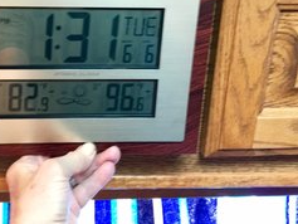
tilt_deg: +3.6
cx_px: 73
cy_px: 52
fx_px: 422
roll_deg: -1.7
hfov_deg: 37.9
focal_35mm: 49
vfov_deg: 29.2
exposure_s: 1/15
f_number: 2.2
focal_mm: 4.15
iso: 250
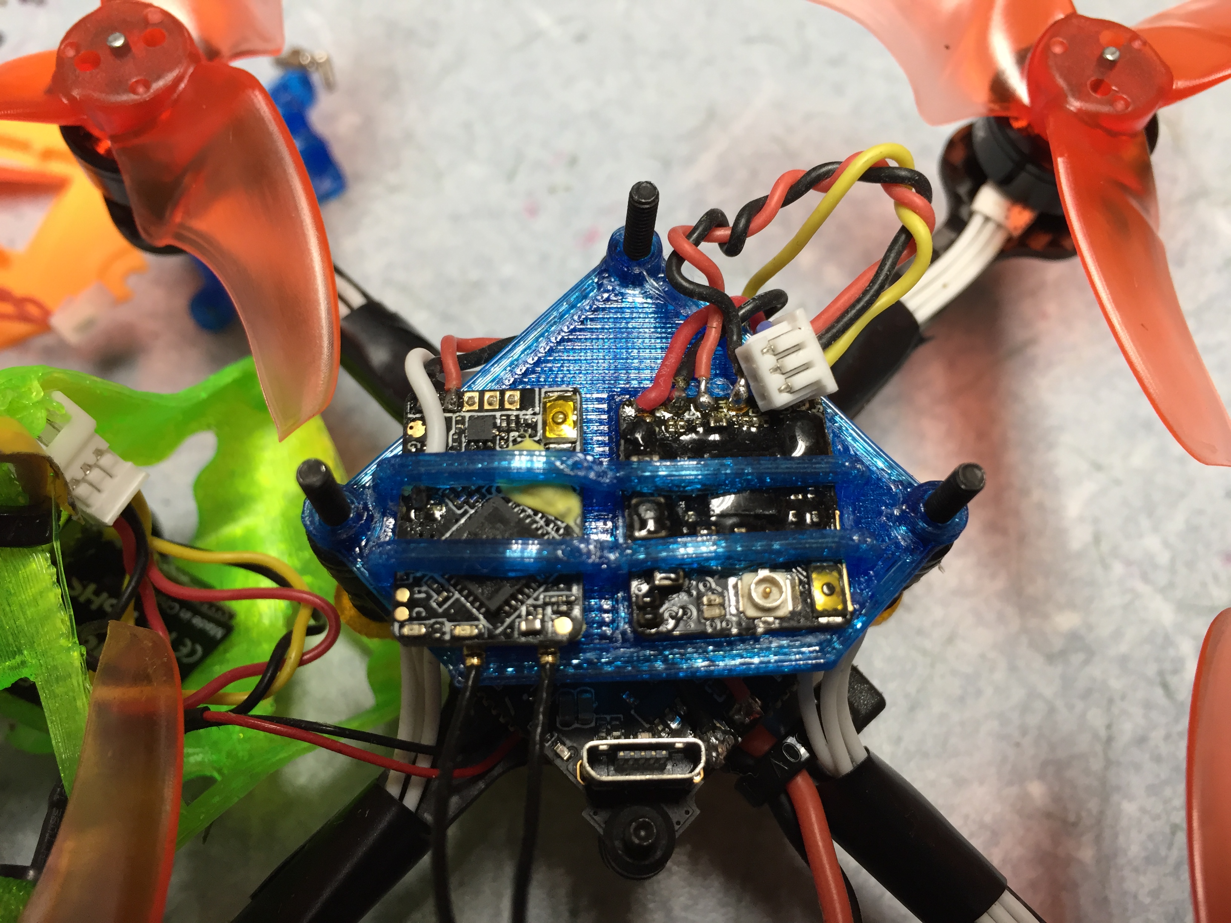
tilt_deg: -66.7
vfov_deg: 48.2
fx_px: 1031
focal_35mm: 29
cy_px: 462
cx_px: 616
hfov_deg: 61.7
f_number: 2.2
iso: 64
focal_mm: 4.15
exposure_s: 1/30
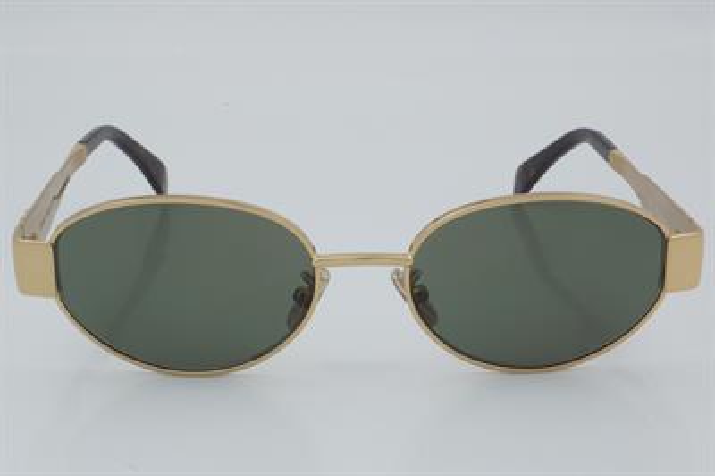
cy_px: 238
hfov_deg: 24.6
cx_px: 358
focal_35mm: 82
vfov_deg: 16.5
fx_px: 1637
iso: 100
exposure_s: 1/4
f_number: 32
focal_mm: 55
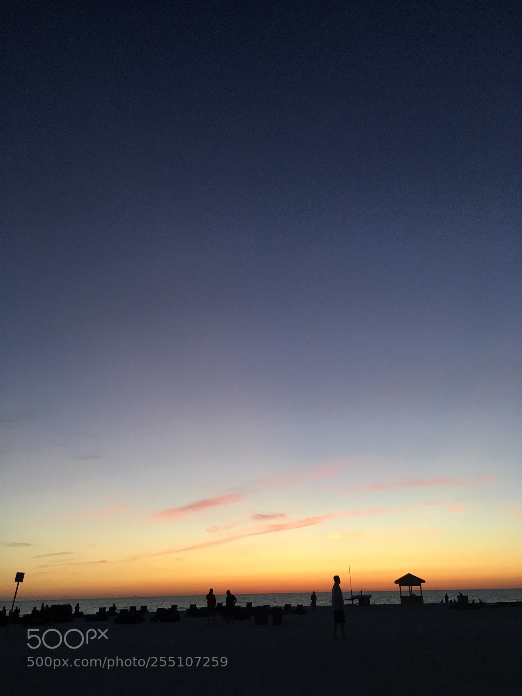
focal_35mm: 29
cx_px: 261
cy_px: 348
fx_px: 583
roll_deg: -0.3
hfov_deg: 48.2
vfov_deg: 61.7
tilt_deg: +23.3
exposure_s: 1/30
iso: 32
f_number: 2.2
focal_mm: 4.15
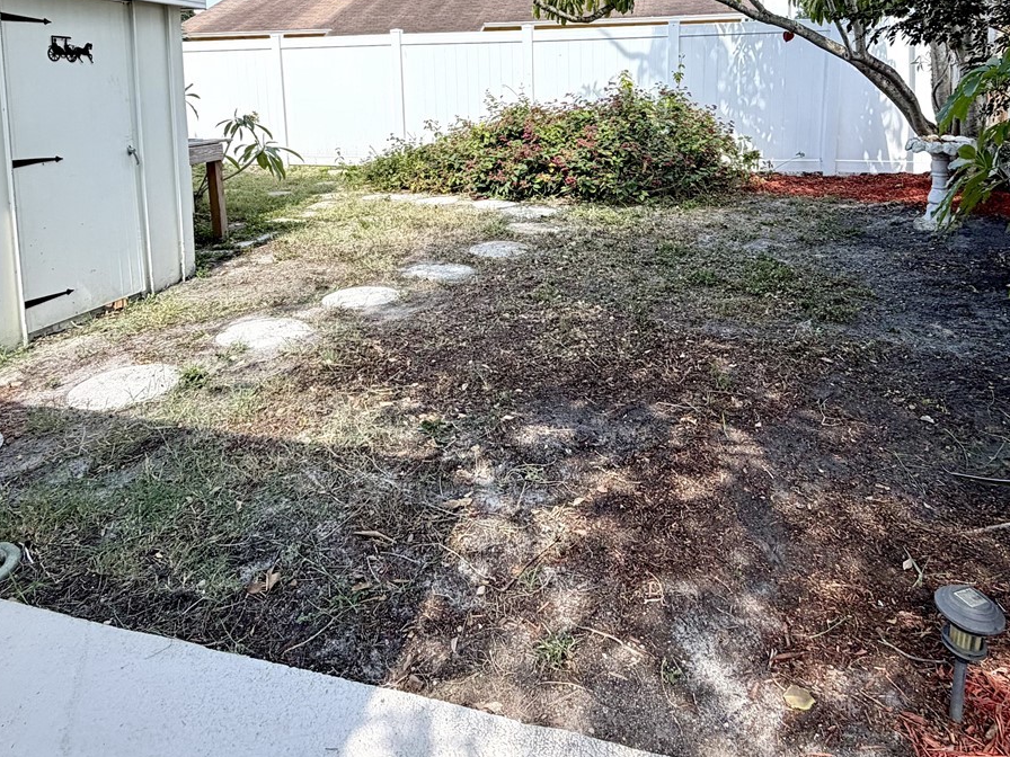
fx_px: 729
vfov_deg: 51.6
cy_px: 158
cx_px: 507
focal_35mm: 25
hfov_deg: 69.4
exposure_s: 1/694
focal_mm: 2.22
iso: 40
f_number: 2.2
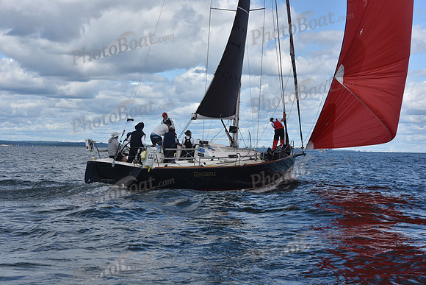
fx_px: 828
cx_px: 213
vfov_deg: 19.5
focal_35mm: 70
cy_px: 142
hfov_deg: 28.8
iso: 250
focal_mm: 70
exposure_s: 1/800
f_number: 10
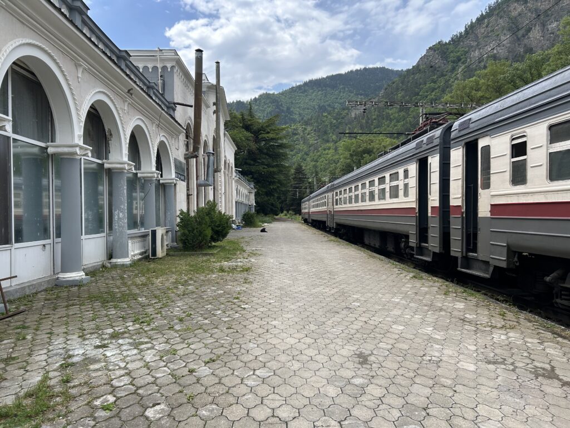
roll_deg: +0.5
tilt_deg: -0.3
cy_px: 214
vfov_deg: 53.1
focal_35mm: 26
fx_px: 428
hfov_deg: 67.3
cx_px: 285
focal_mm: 5.7
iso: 50
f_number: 1.5
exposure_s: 1/2008
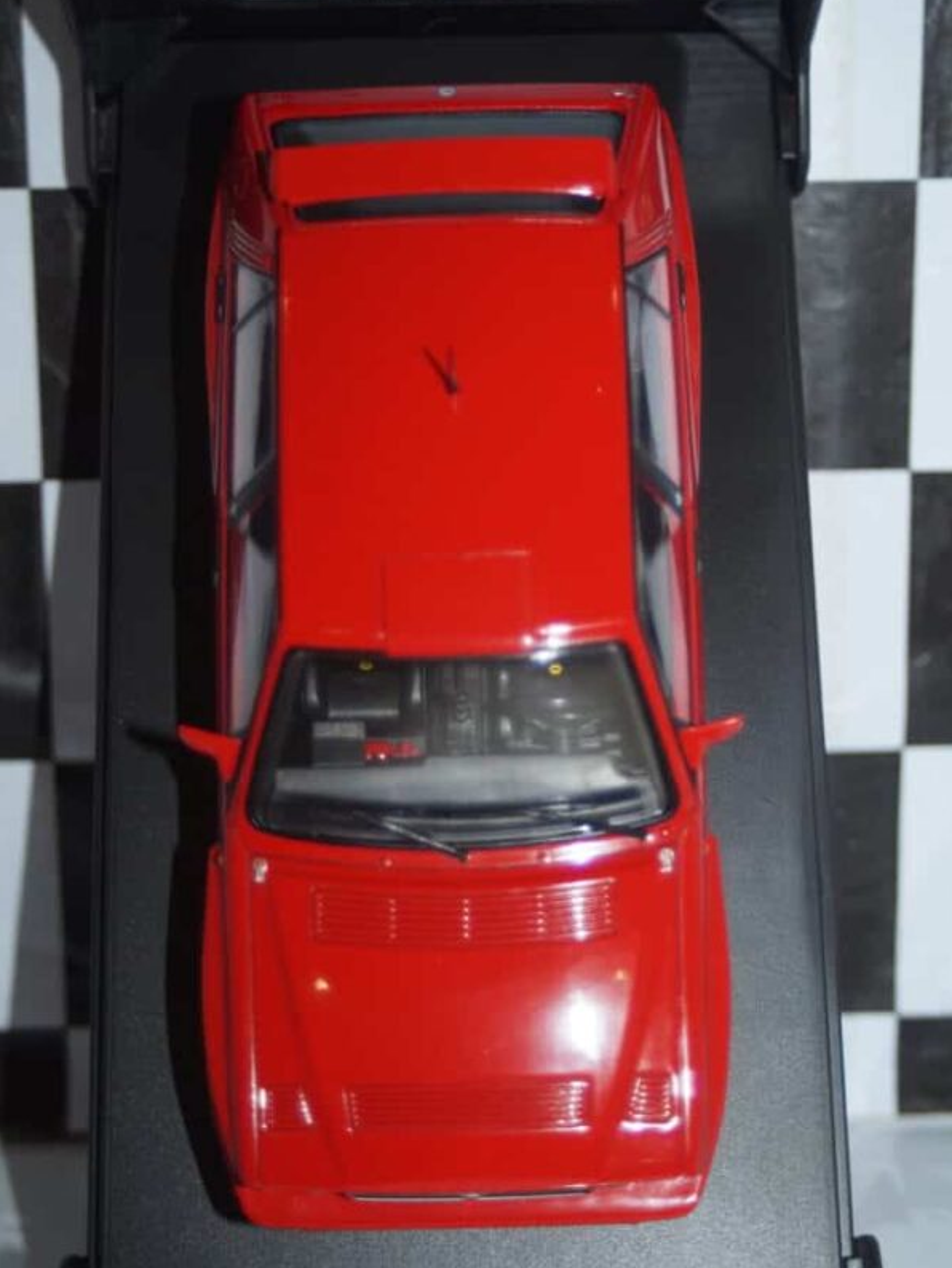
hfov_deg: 20.0
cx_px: 476
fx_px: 2695
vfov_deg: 26.5
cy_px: 581
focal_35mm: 74
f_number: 4.5
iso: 125
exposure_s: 1/80
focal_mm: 45
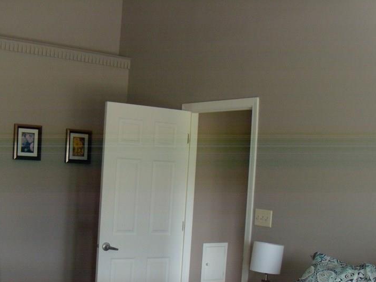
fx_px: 565
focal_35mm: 52
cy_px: 185
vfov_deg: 27.9
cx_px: 126
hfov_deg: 36.4
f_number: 3.6
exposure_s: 1/60
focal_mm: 6.4
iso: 250
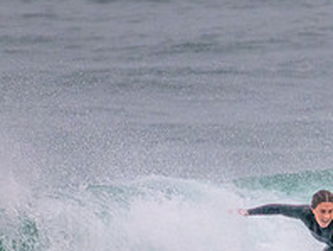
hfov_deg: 0.9
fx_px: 21700
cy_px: 291
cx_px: 363
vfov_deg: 0.7
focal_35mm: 2253
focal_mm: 800
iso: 4500
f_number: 11
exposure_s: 1/1250
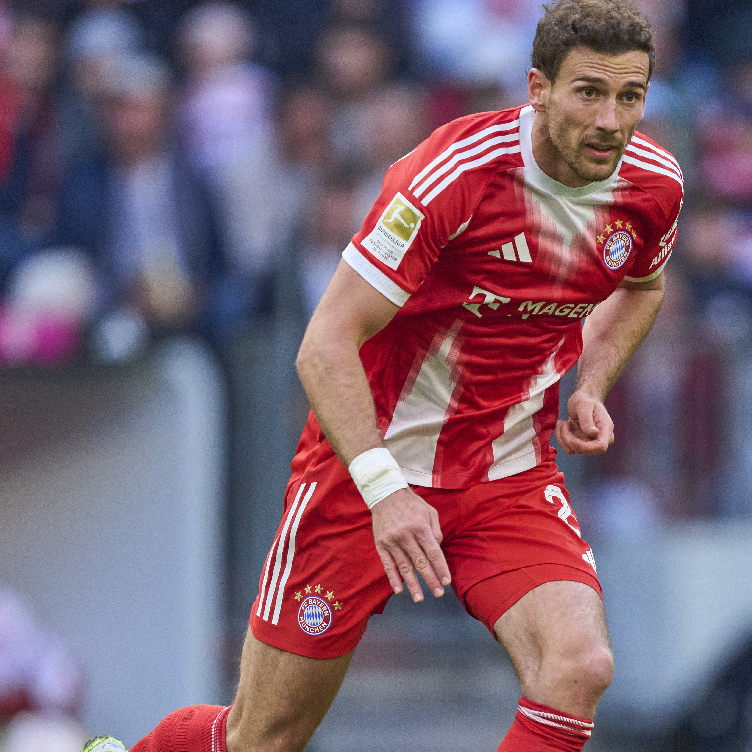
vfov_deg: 1.3
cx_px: 535
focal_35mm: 1344
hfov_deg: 1.3
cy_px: 562
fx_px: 33033
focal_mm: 600
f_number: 4
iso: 3200
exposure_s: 1/2500
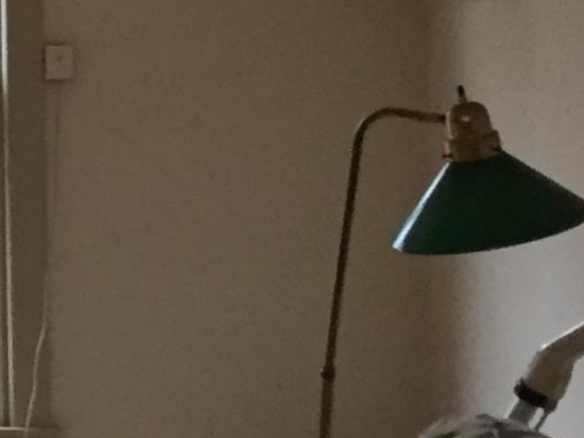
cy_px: 177
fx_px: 2886
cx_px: -784
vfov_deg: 8.7
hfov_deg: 10.2
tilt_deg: -1.9
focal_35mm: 171
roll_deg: +1.4
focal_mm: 4.15
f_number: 2.2
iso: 100
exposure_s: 1/30
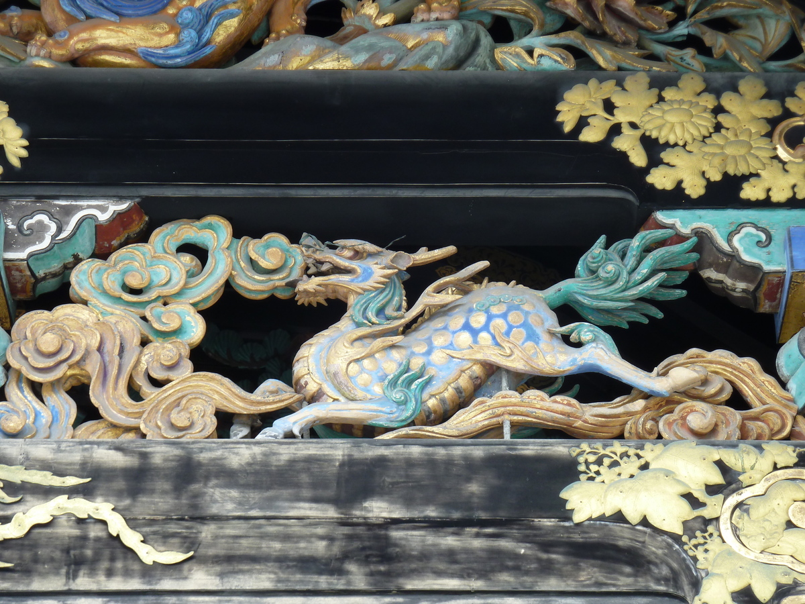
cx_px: 402
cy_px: 302
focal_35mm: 119
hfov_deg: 16.6
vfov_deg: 12.5
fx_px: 2767
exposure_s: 1/50
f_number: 4.4
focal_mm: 19.5
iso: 100
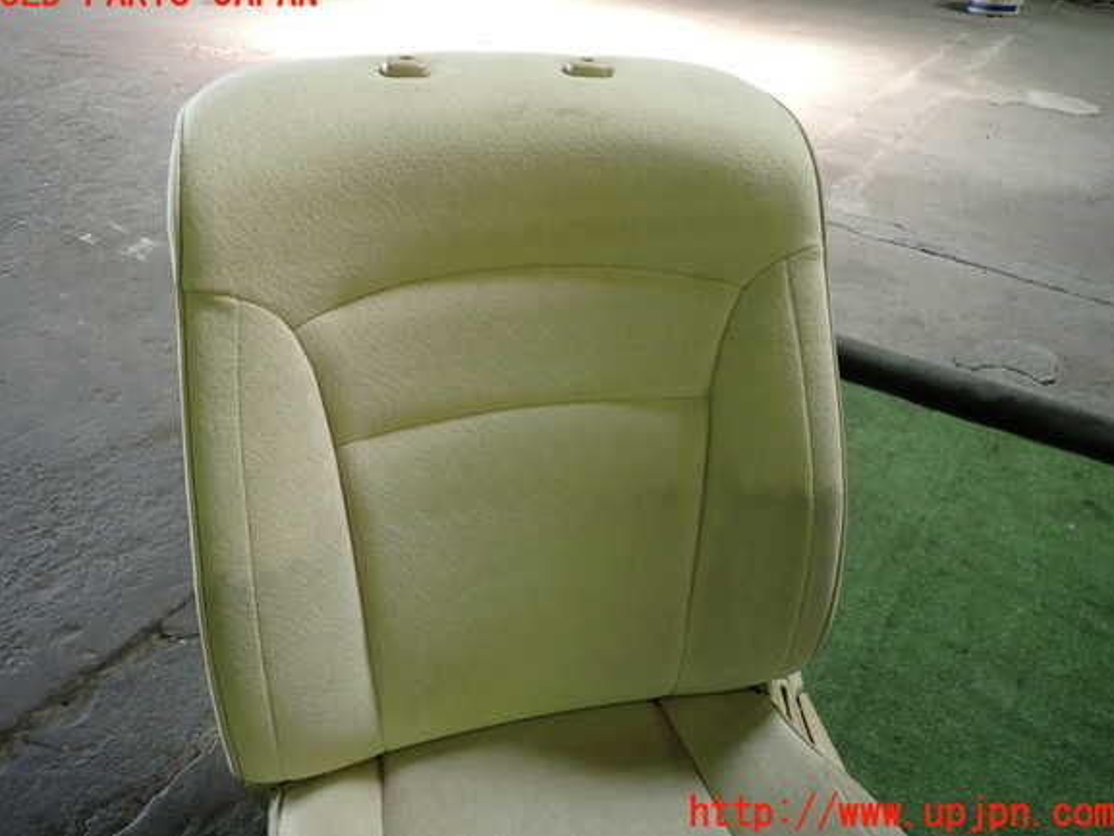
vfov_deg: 53.1
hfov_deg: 67.3
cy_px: 404
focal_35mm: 26
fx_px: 837
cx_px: 546
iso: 160
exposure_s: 1/60
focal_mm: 4.5
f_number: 2
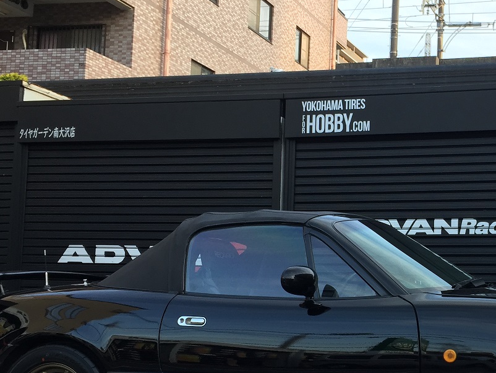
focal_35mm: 59
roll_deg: -3.0
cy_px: 234
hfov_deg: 31.3
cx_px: 435
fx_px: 846
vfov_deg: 24.8
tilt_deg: +3.7
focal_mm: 4.15
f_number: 2.2
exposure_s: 1/120
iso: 40
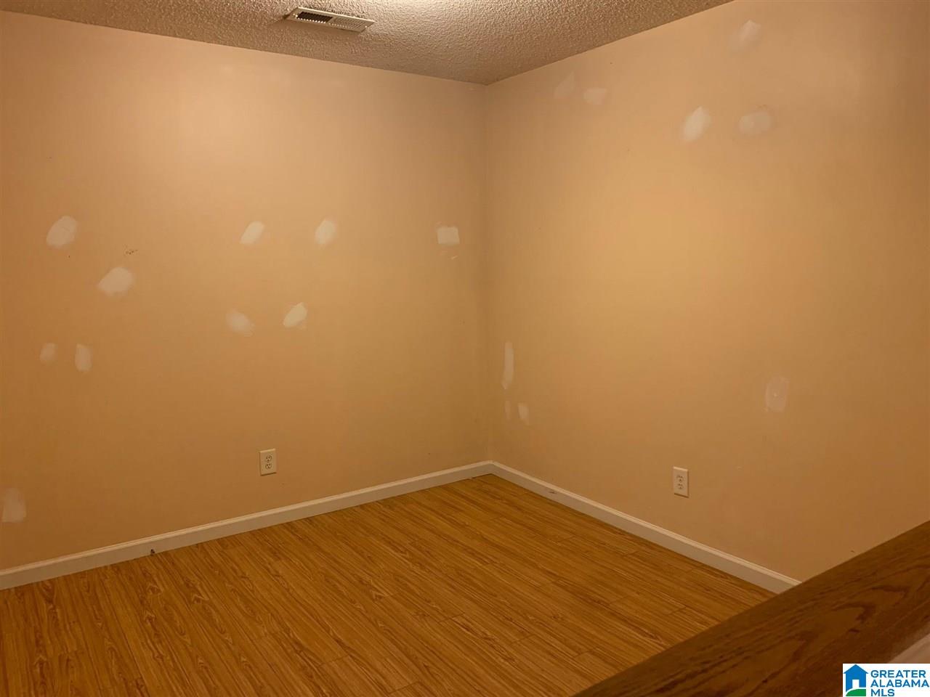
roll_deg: +0.6
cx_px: 465
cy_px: 348
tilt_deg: -7.5
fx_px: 699
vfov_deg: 53.1
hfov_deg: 67.3
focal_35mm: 26
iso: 320
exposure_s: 1/40
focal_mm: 4.25
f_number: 1.8
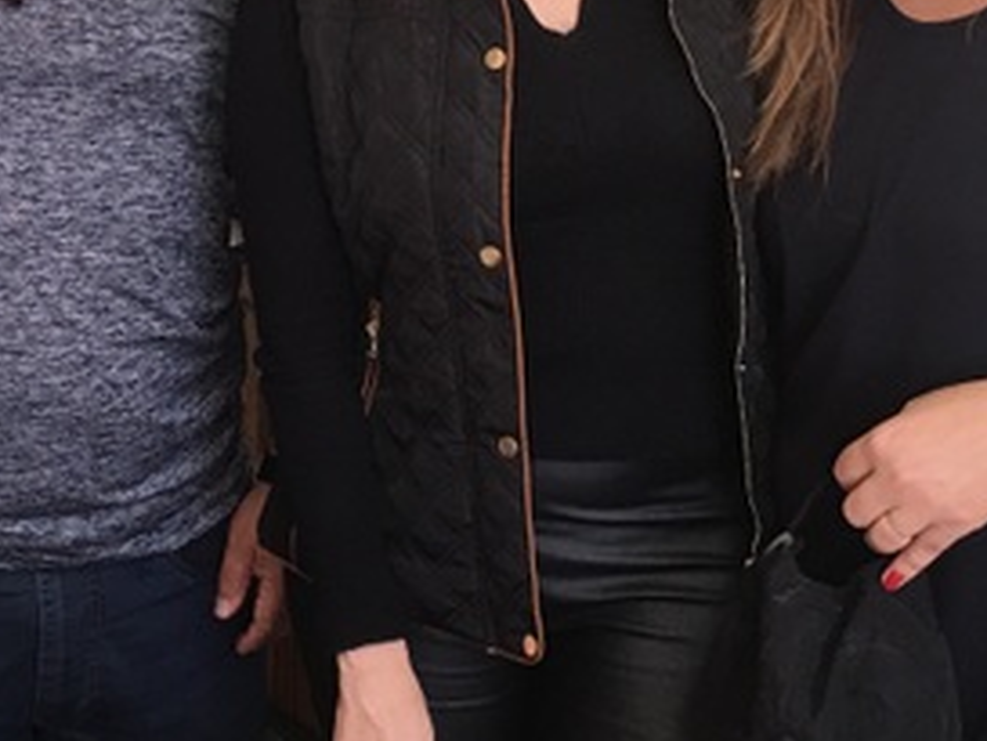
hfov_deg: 22.1
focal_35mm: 85
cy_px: -101
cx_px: -11
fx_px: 2425
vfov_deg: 16.8
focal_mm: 4.15
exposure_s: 1/30
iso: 32
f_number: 2.2
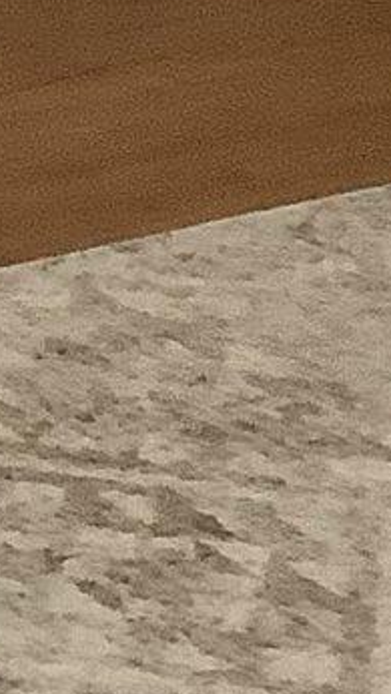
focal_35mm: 225
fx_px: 4141
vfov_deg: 8.8
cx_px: -573
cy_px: -899
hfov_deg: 5.2
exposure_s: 1/60
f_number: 2.4
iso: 250
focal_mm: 3.3
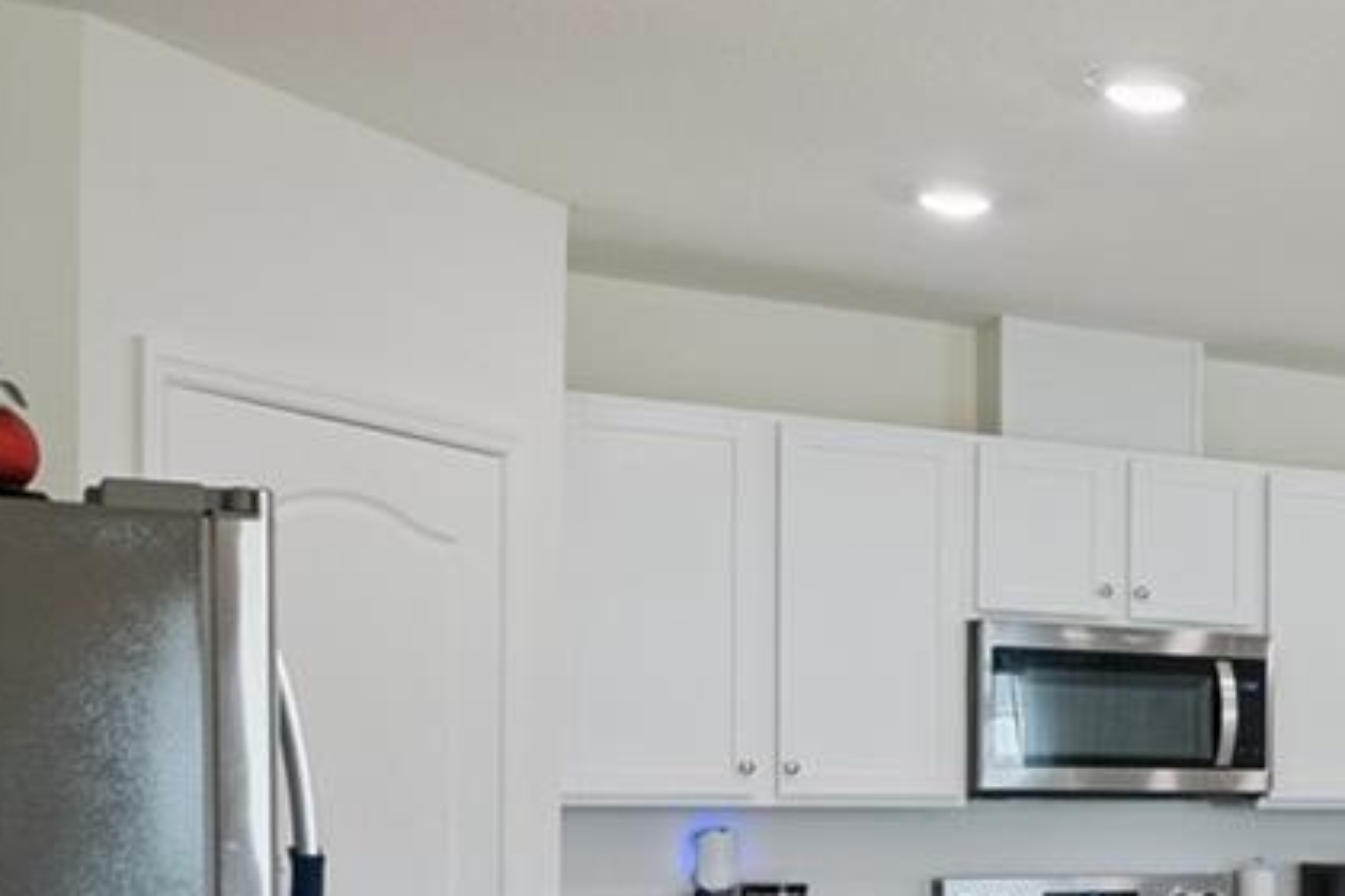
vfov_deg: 21.7
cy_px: 822
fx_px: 2279
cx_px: 1899
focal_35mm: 61
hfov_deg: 26.1
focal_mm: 16
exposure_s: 1/50
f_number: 9
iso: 1000
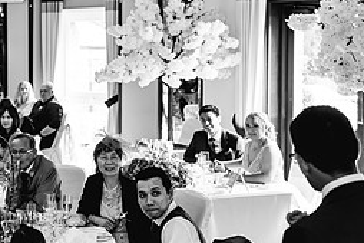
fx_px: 808
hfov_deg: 24.0
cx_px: -19
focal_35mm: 80
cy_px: 75
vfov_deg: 17.0
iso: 640
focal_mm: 35
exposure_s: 1/250
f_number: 2.2
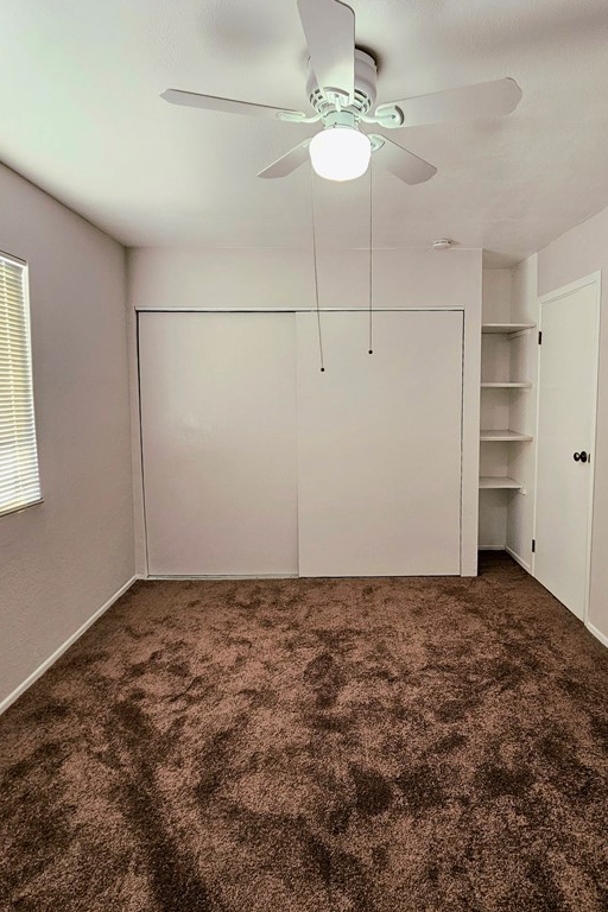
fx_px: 456
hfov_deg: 67.0
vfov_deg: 89.9
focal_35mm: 18
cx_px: 349
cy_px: 423
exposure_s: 1/77.5
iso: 160
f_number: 2.2
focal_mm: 2.2
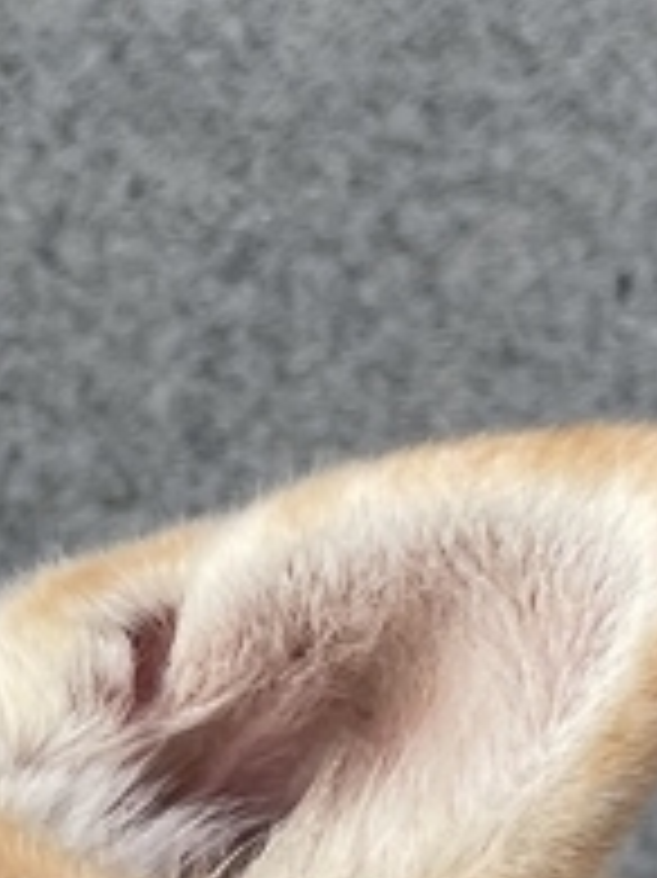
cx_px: -558
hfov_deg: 8.8
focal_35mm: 160
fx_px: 4053
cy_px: 666
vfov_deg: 12.3
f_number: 1.6
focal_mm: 4.2
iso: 32
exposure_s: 1/234
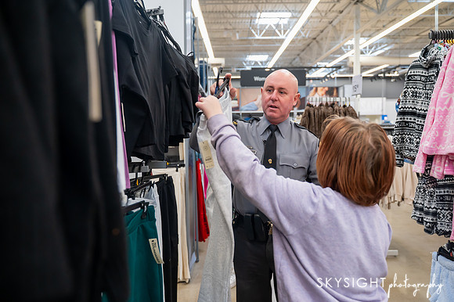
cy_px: 151
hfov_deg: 63.9
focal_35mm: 29
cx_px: 230
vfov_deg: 45.1
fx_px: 364
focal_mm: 28
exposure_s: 1/320
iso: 2000
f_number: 2.8
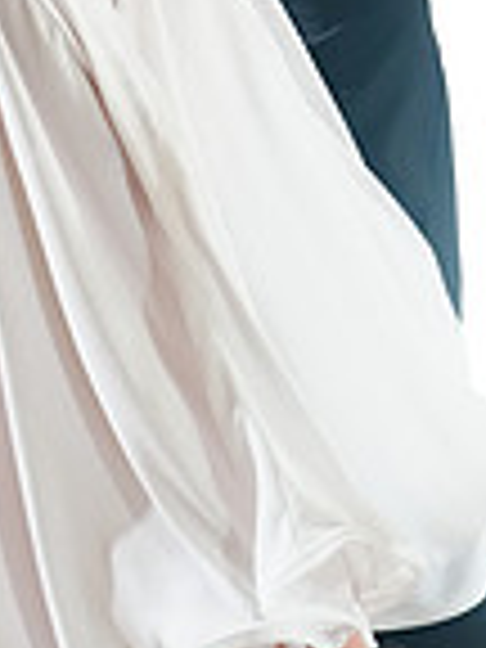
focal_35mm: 272
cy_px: -446
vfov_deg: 7.1
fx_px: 5092
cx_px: 169
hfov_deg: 5.5
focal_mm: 70
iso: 3200
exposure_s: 1/400
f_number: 2.8
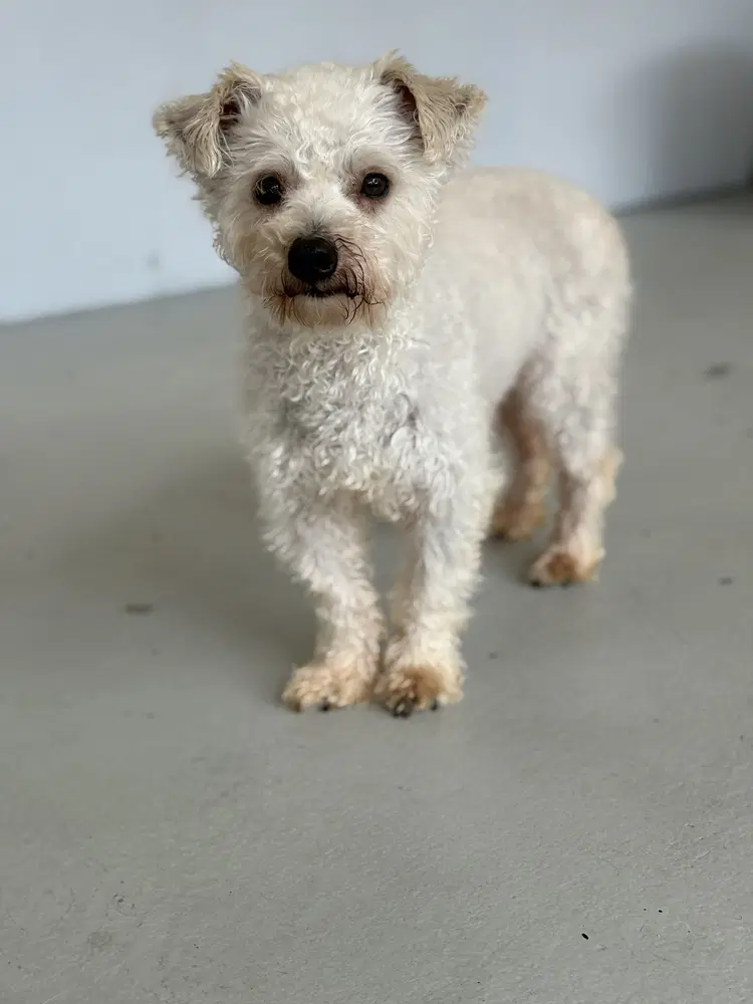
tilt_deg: -17.9
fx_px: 1508
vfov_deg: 36.8
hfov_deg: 28.0
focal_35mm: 52
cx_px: 376
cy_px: 502
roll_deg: +2.6
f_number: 1.6
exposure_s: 1/373
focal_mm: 5.96
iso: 40
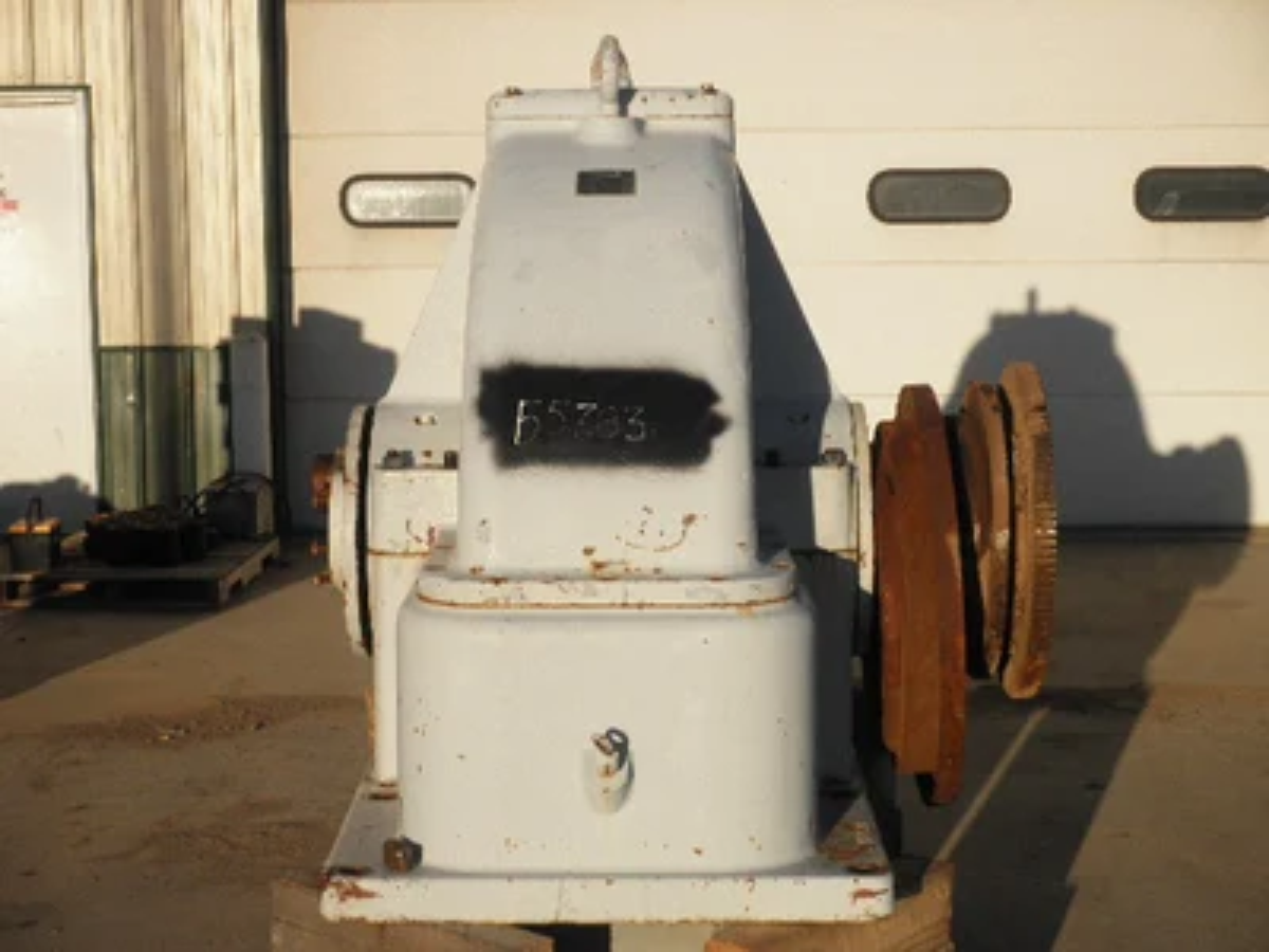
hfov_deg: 26.7
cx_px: 634
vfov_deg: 20.2
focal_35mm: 73
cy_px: 476
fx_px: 2676
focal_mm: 12.9
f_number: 11.3
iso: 64
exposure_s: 1/100
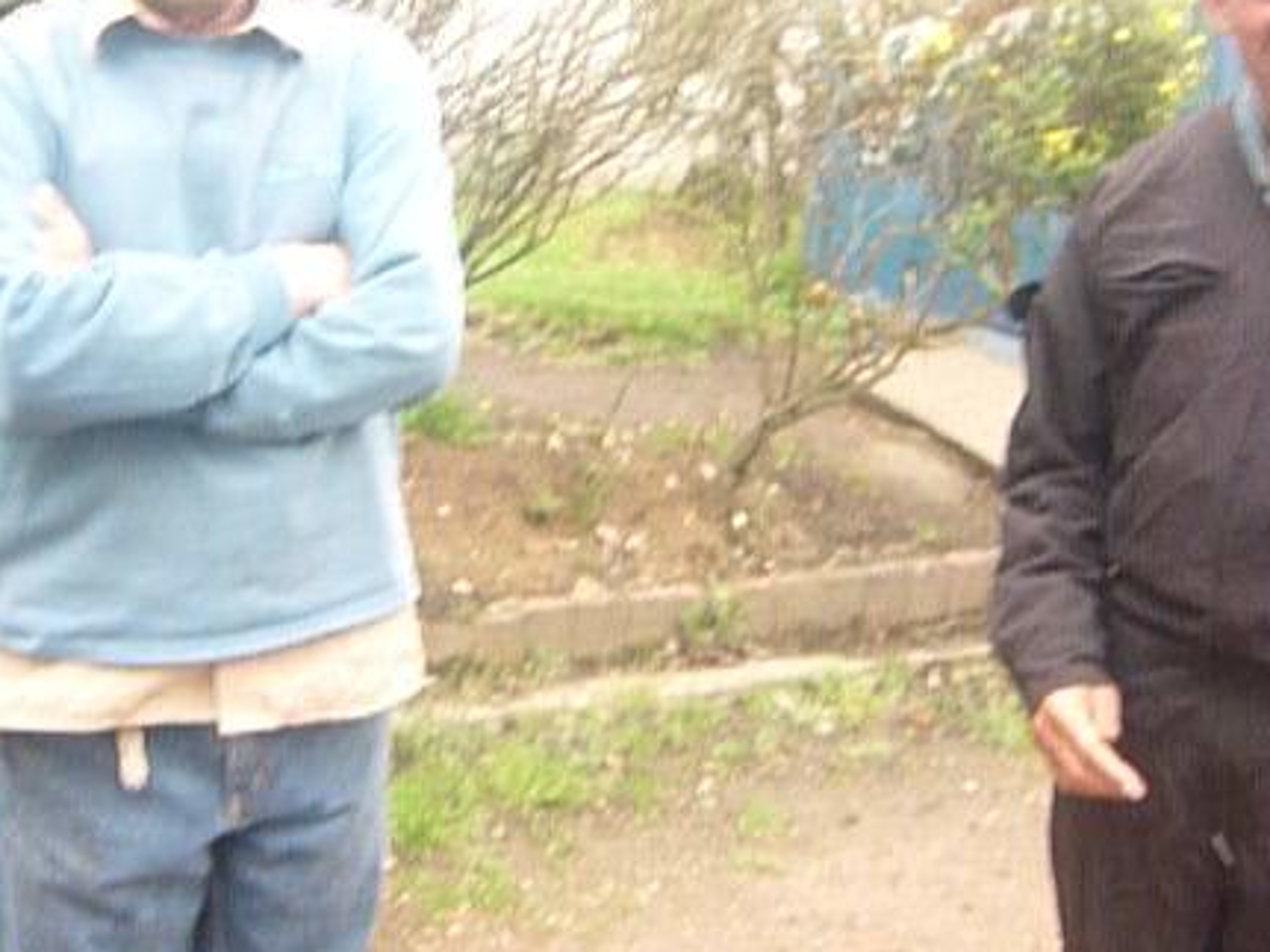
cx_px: 445
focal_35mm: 49
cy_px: 271
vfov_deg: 29.3
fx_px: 1797
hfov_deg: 38.6
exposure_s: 1/30
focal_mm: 5.5
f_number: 8
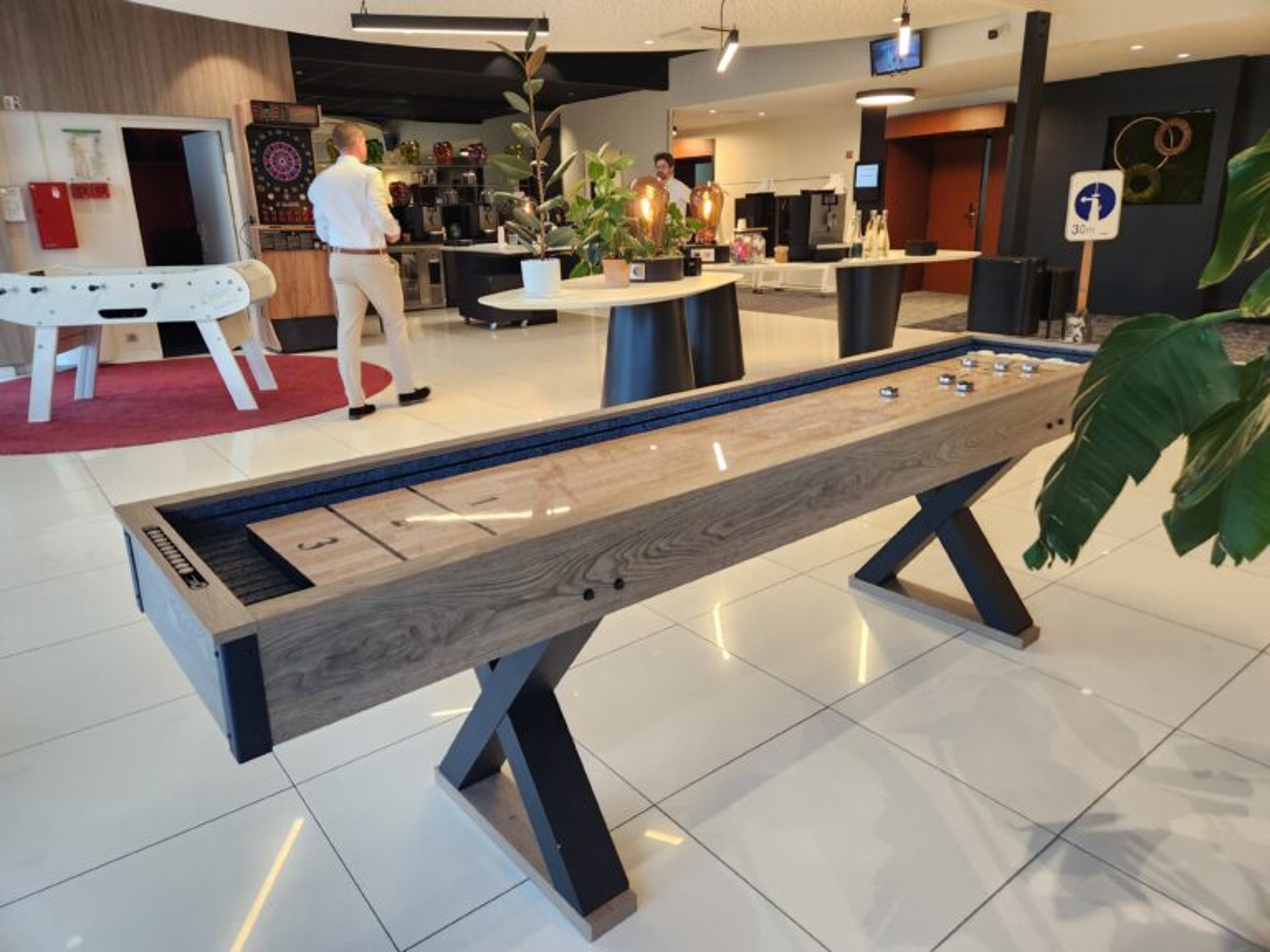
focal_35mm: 23
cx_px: 635
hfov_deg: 73.9
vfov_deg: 58.9
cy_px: 476
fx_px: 844
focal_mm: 5.4
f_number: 1.8
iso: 200
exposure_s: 1/100
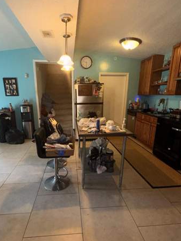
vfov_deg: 81.5
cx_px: 81
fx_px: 139
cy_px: 132
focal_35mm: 20
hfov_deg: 65.8
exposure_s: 1/60
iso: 125
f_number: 2.2
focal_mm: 2.22
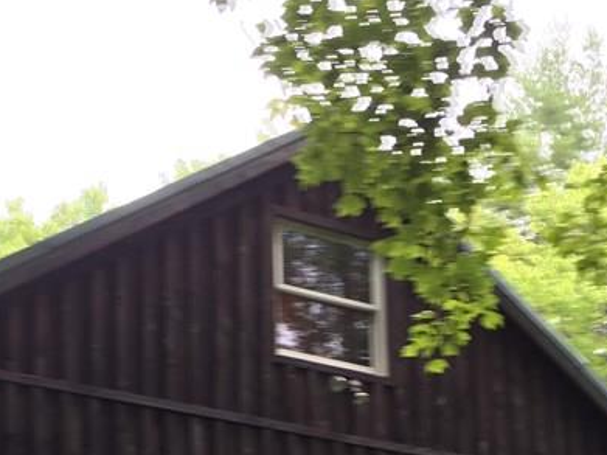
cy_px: 593
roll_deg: +2.0
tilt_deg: +15.0
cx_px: 283
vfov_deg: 18.1
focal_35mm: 76
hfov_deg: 25.7
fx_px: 1332
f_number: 2.2
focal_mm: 4.15
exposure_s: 1/40
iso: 32
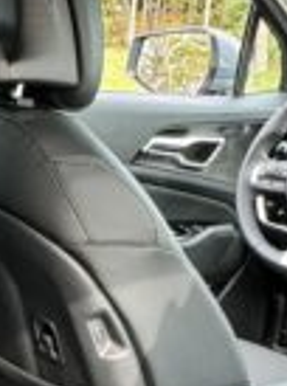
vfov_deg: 22.6
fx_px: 911
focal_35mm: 82
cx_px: -11
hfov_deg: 17.4
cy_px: 420
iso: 160
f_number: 2.2
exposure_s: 1/99
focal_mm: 2.22
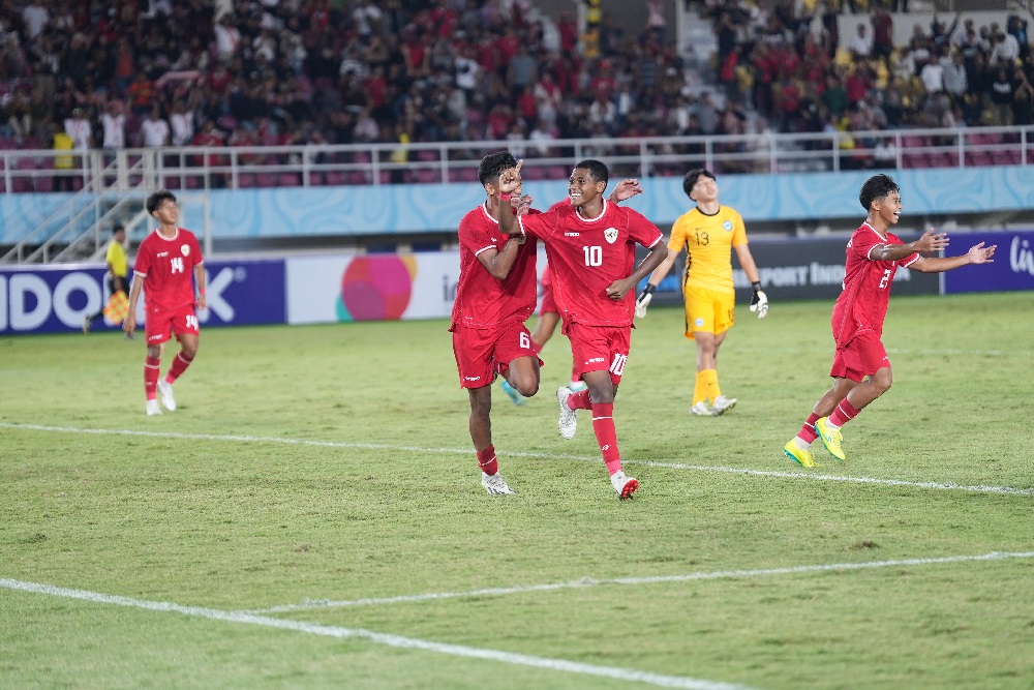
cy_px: 345
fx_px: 4366
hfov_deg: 13.5
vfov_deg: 9.0
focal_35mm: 152
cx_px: 517
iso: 2000
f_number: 2.8
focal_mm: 152
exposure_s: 1/1600
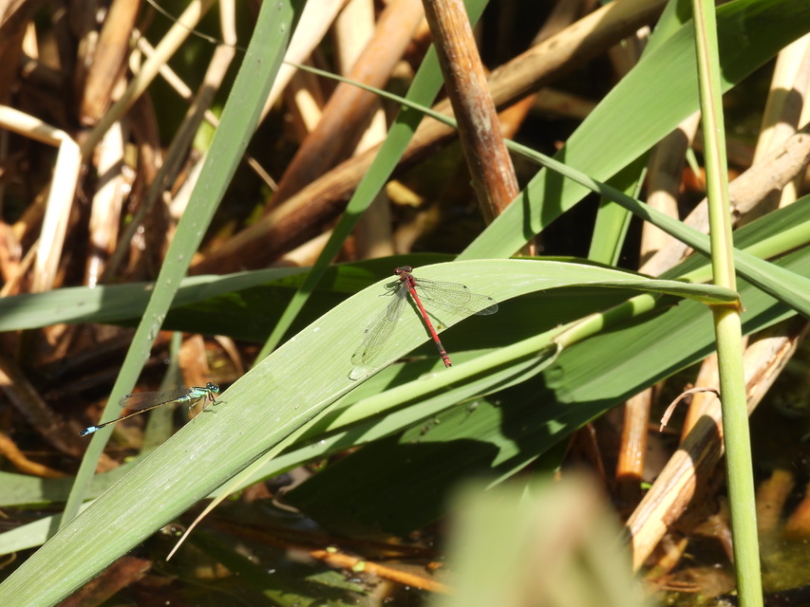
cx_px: 405
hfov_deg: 5.7
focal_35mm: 350
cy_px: 304
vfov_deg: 4.2
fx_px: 8191
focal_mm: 62.5
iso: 100
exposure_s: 1/200
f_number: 6.3
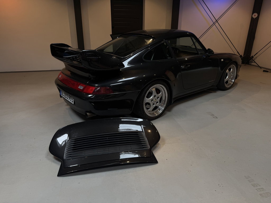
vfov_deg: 56.8
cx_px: 136
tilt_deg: -20.9
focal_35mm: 24
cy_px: 102
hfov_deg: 71.6
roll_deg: -0.6
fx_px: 188
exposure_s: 1/121
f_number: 1.78
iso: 100
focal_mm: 6.76
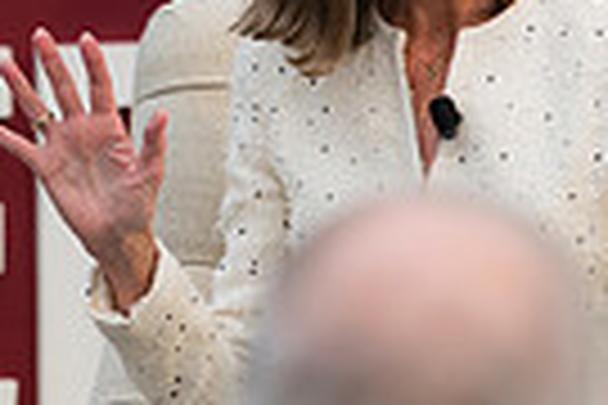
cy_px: -7
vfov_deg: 2.1
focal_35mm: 647
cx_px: 509
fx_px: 10926
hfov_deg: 3.2
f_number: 2.8
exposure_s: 1/320
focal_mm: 150
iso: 200
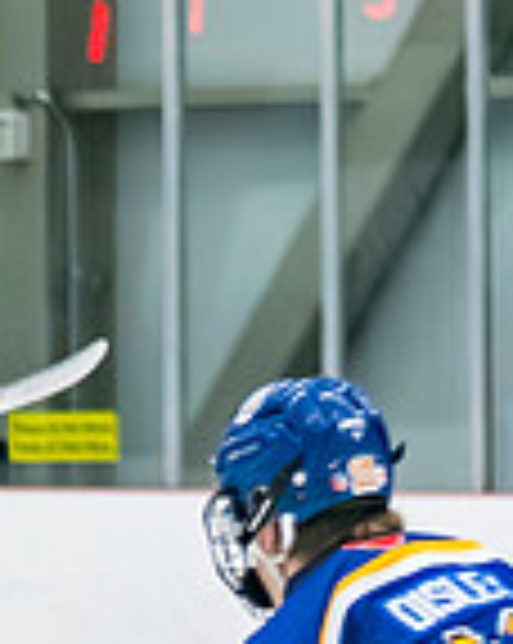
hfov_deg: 2.2
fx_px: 13466
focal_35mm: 708
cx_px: -710
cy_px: 867
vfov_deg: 2.7
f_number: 2.8
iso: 1600
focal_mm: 95
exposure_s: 1/640
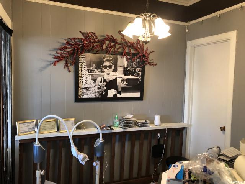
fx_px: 198
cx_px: 122
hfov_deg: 63.4
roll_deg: -1.9
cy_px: 92
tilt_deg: -6.1
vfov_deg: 49.7
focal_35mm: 28
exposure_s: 1/15
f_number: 1.8
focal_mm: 3.99
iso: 64
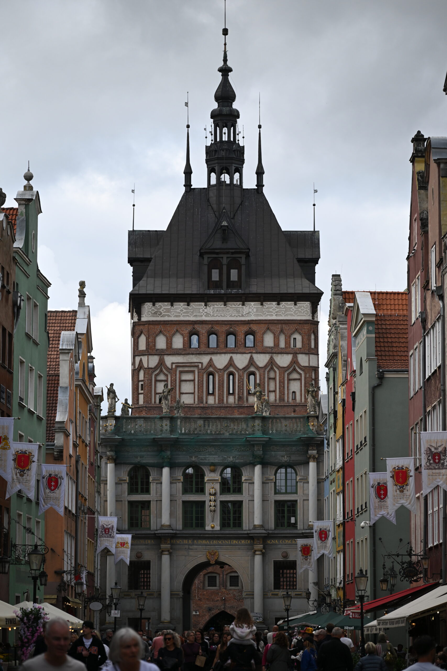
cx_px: 224
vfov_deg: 17.8
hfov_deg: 11.9
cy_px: 336
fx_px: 2141
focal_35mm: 115
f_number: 4
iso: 400
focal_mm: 115
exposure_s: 1/2500
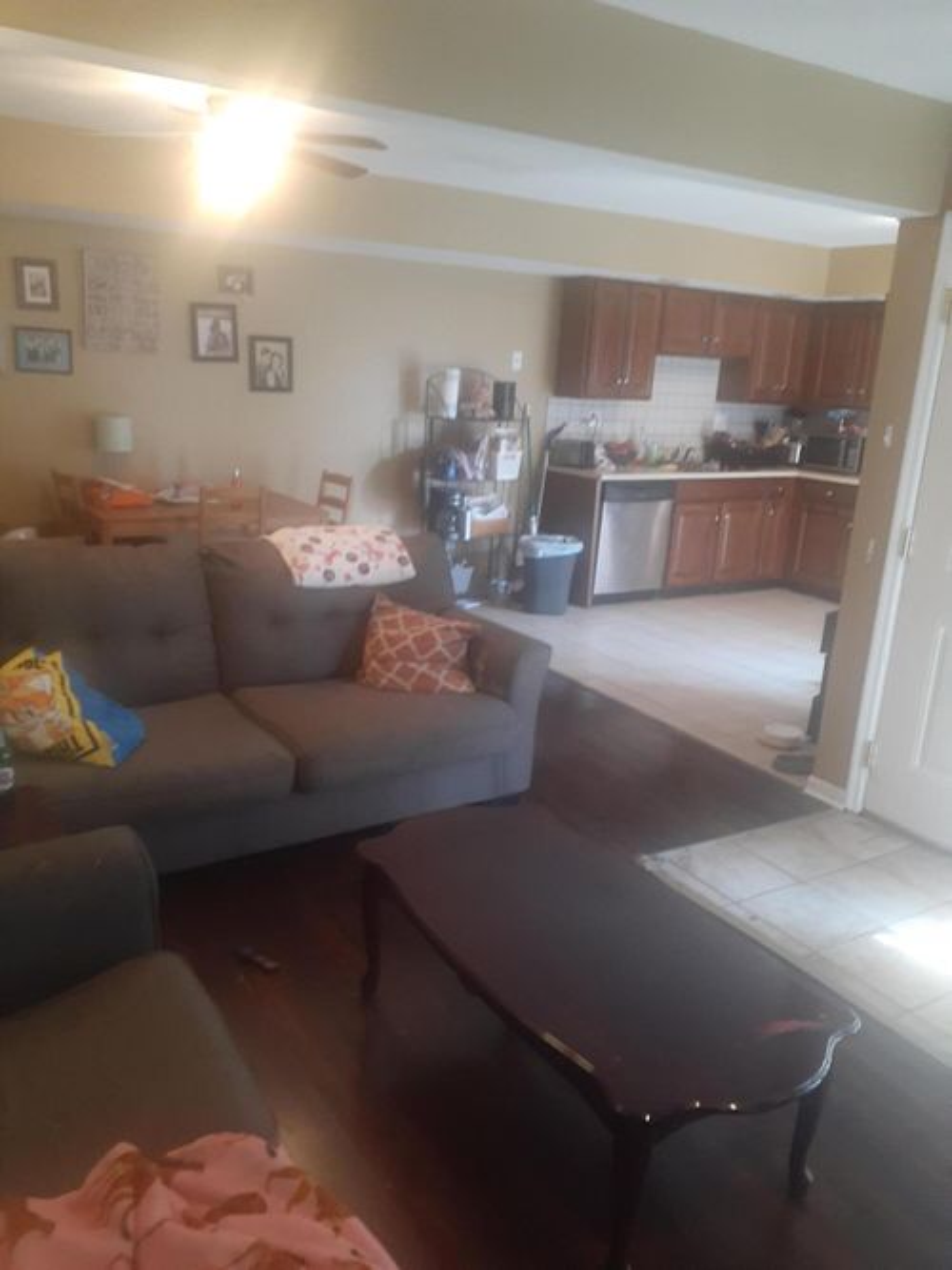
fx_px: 990
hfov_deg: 51.3
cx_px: 476
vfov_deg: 65.3
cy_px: 635
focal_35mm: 27
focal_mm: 3.6
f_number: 1.9
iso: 320
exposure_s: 1/24
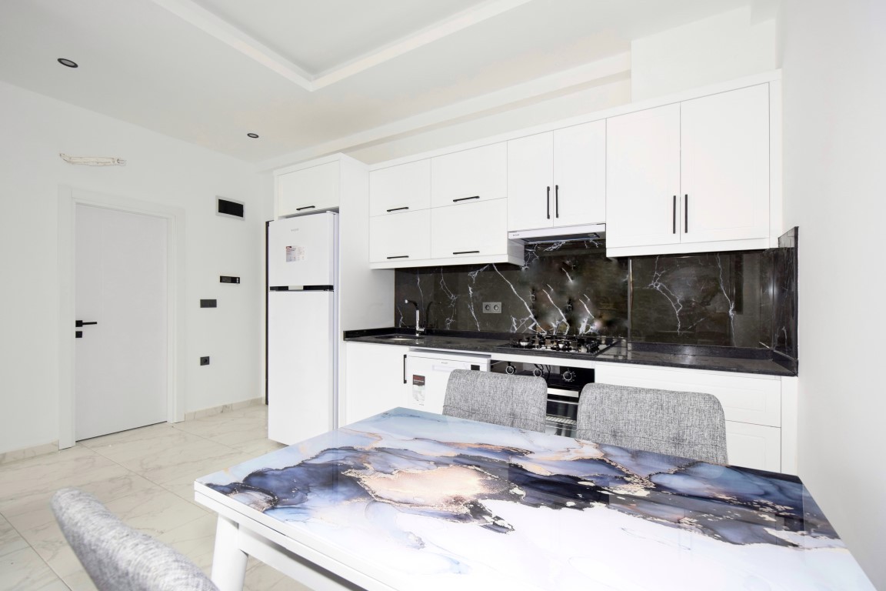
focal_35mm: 15
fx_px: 369
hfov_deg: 100.4
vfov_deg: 77.3
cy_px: 296
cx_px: 443
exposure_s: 1/125
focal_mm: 10
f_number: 5.6
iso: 640
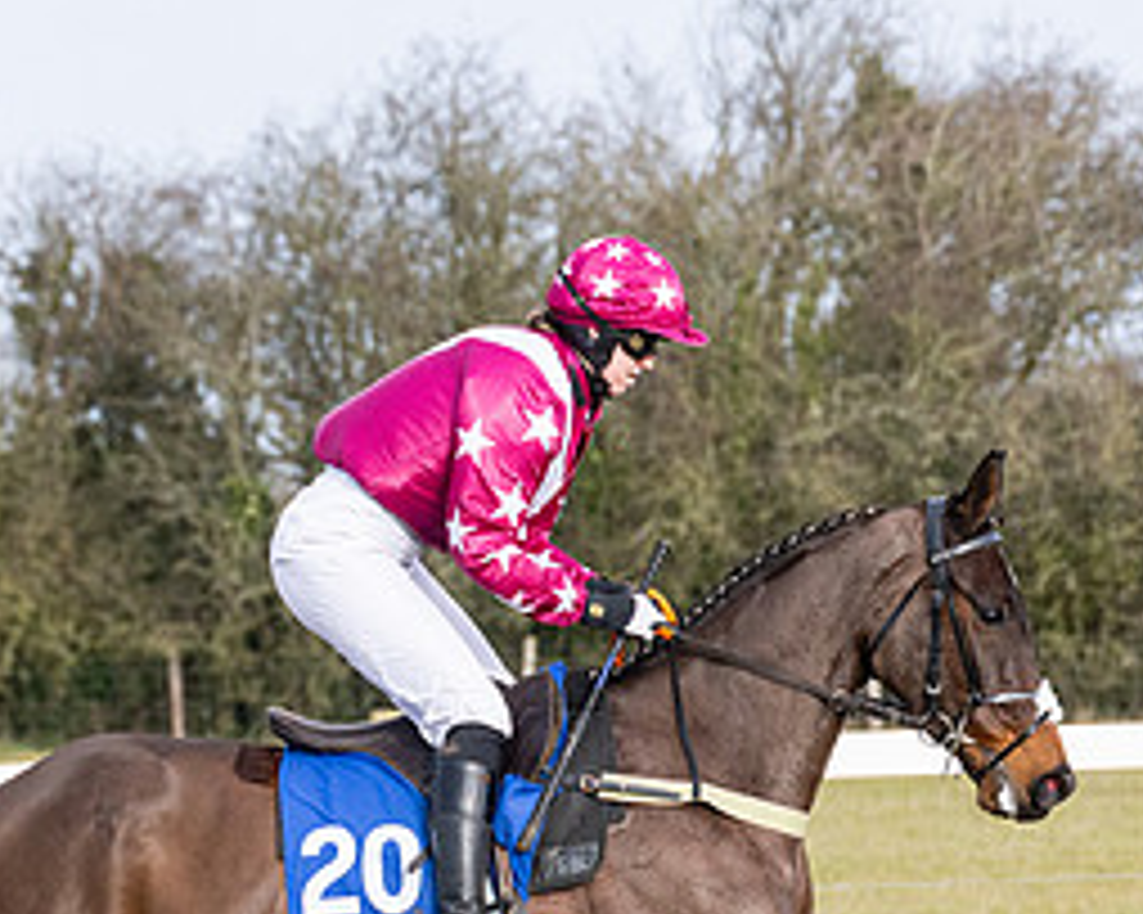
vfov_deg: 4.8
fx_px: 10889
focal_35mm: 322
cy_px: 794
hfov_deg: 6.0
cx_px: 604
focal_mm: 115
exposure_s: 1/2500
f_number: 5
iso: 800
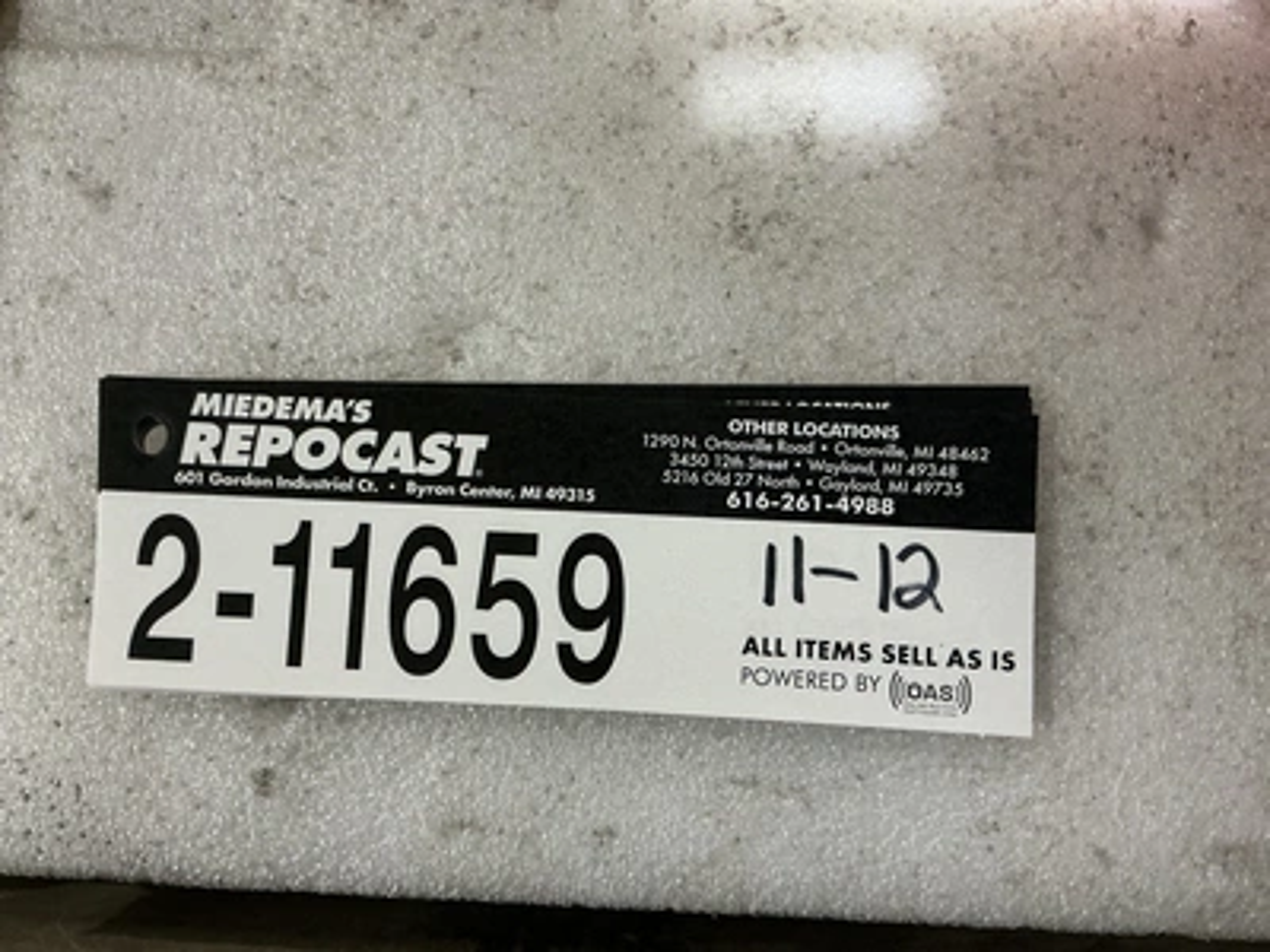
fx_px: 1027
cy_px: 476
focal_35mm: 28
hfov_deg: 63.4
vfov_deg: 49.7
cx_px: 635
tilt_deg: -87.8
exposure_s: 1/60
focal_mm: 3
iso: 200
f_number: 1.8
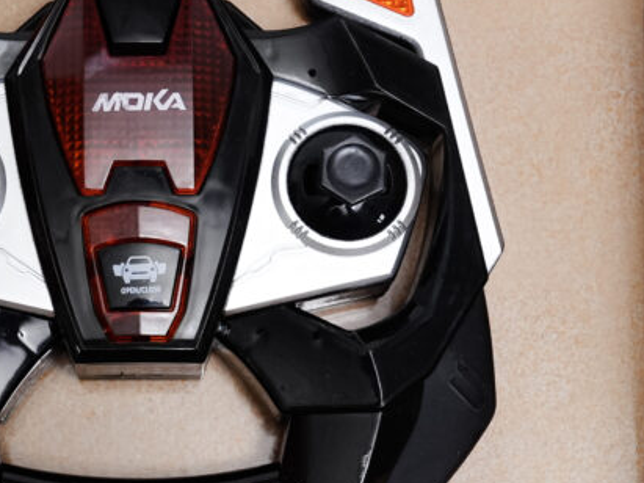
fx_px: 1860
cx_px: 116
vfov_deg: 14.8
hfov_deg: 19.4
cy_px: 219
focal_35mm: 100
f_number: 10
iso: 3200
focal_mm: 41
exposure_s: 1/125
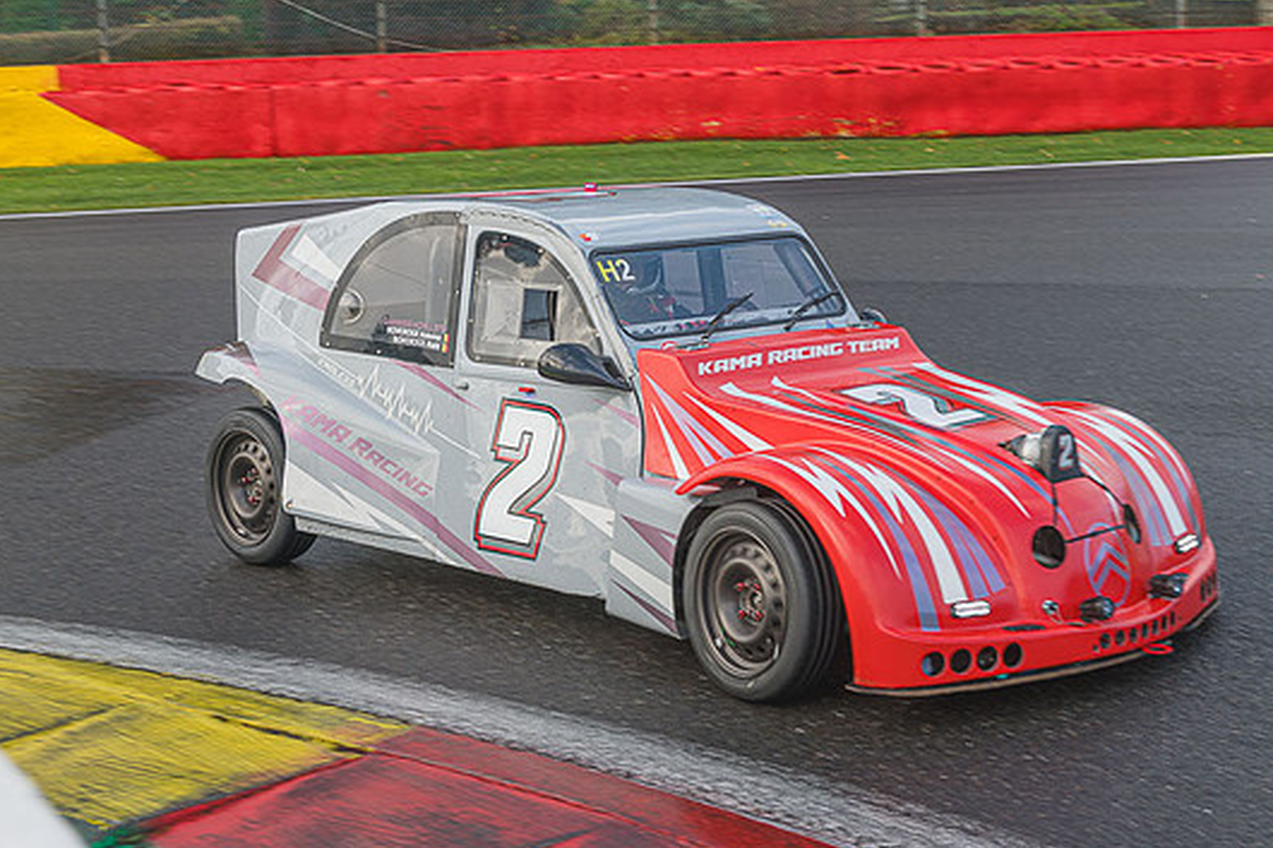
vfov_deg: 21.9
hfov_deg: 32.3
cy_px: 456
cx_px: 773
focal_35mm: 62
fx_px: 2192
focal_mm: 48
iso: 180
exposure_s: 1/250
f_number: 5.6
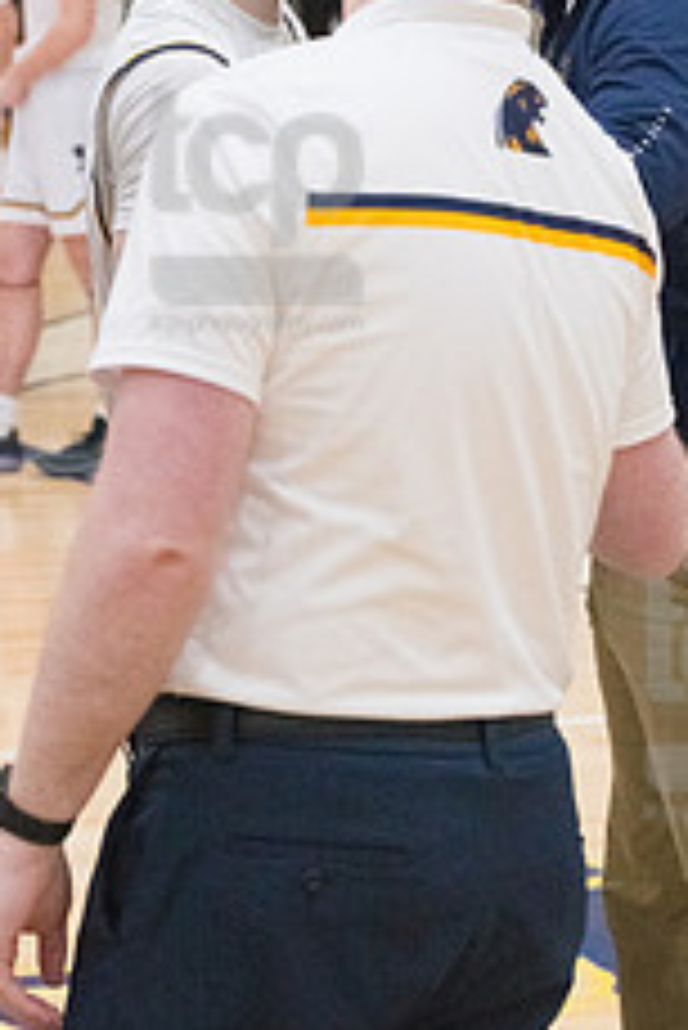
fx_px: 4379
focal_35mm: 153
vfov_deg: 13.3
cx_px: 256
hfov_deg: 9.0
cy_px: 211
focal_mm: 78
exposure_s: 1/1000
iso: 8000
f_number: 5
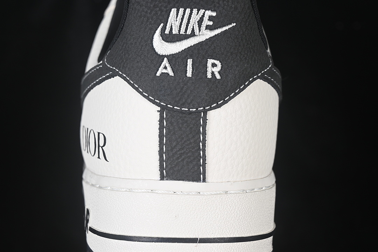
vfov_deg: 18.2
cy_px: 126
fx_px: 787
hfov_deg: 27.0
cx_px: 189
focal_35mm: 75
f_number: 7.1
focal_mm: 50
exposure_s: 1/80
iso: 160
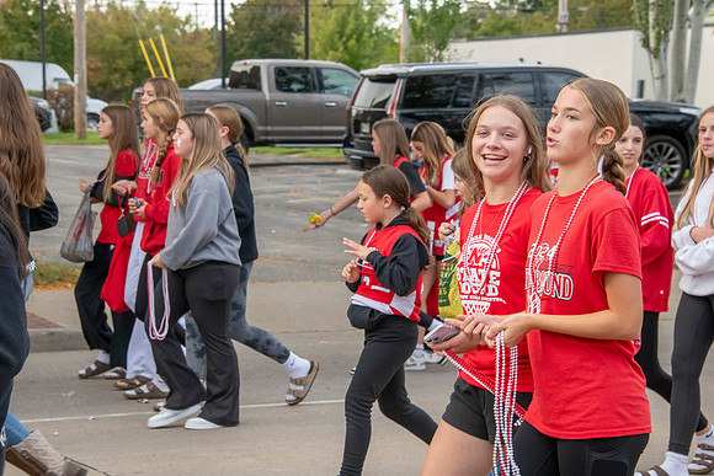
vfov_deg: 11.8
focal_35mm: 116
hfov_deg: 17.6
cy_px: 238
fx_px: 2301
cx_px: 357
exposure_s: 1/250
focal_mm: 116
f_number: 11
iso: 3200
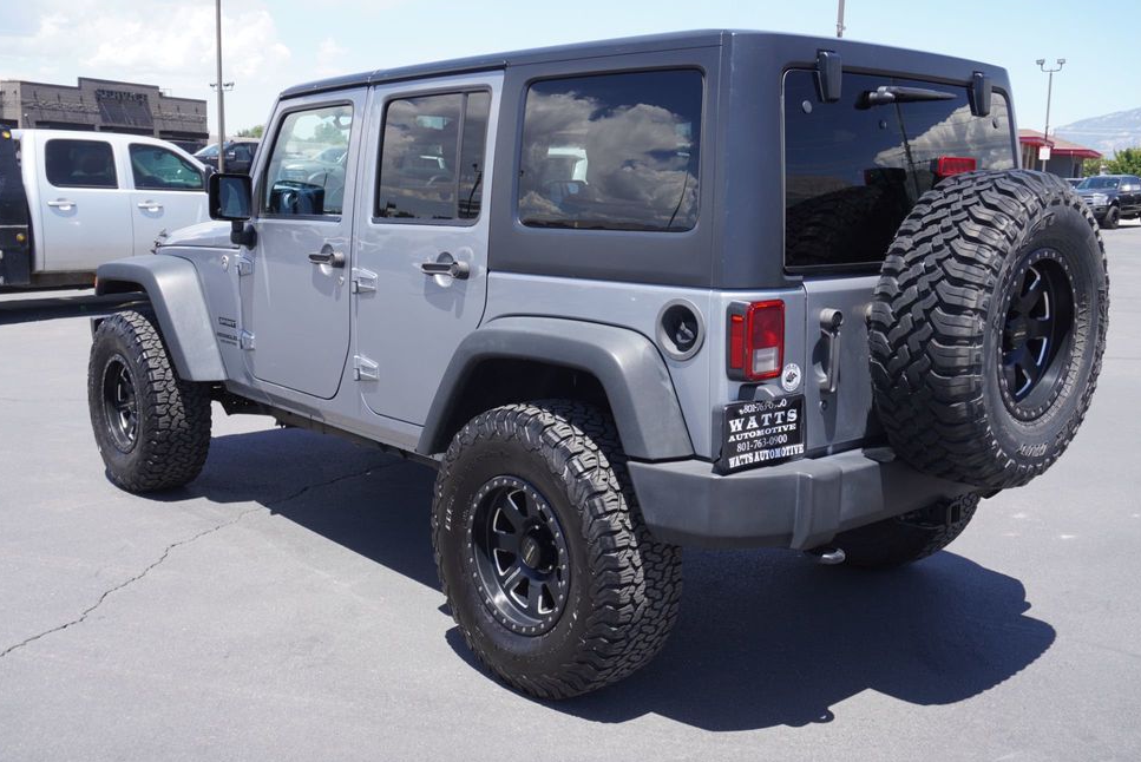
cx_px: 588
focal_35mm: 37
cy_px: 375
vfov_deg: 36.4
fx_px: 1158
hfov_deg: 52.4
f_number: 6.3
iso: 100
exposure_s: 1/160
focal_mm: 23
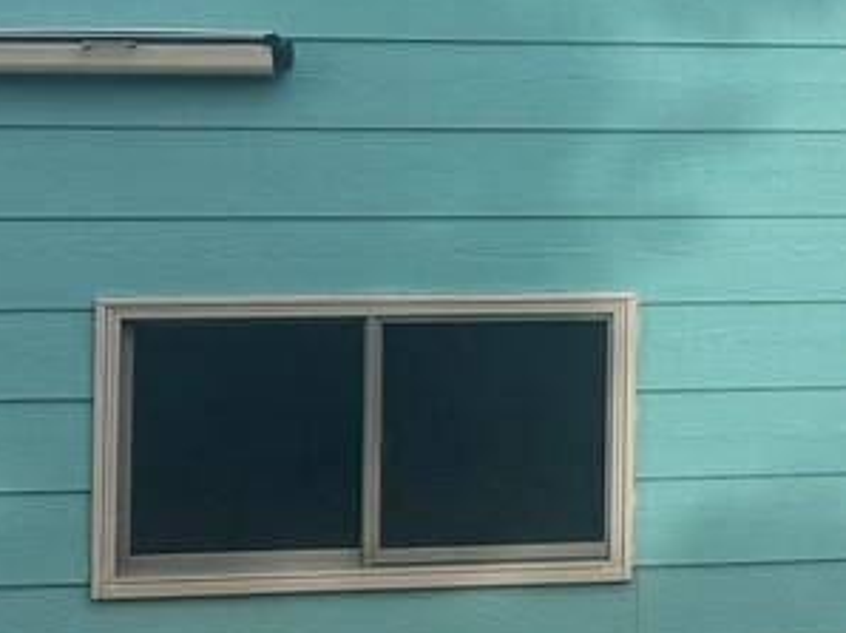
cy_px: 79
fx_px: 3150
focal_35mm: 129
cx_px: 1976
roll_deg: +0.2
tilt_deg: +3.5
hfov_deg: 12.4
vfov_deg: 11.4
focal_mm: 6.76
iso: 80
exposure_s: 1/2174
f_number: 1.78
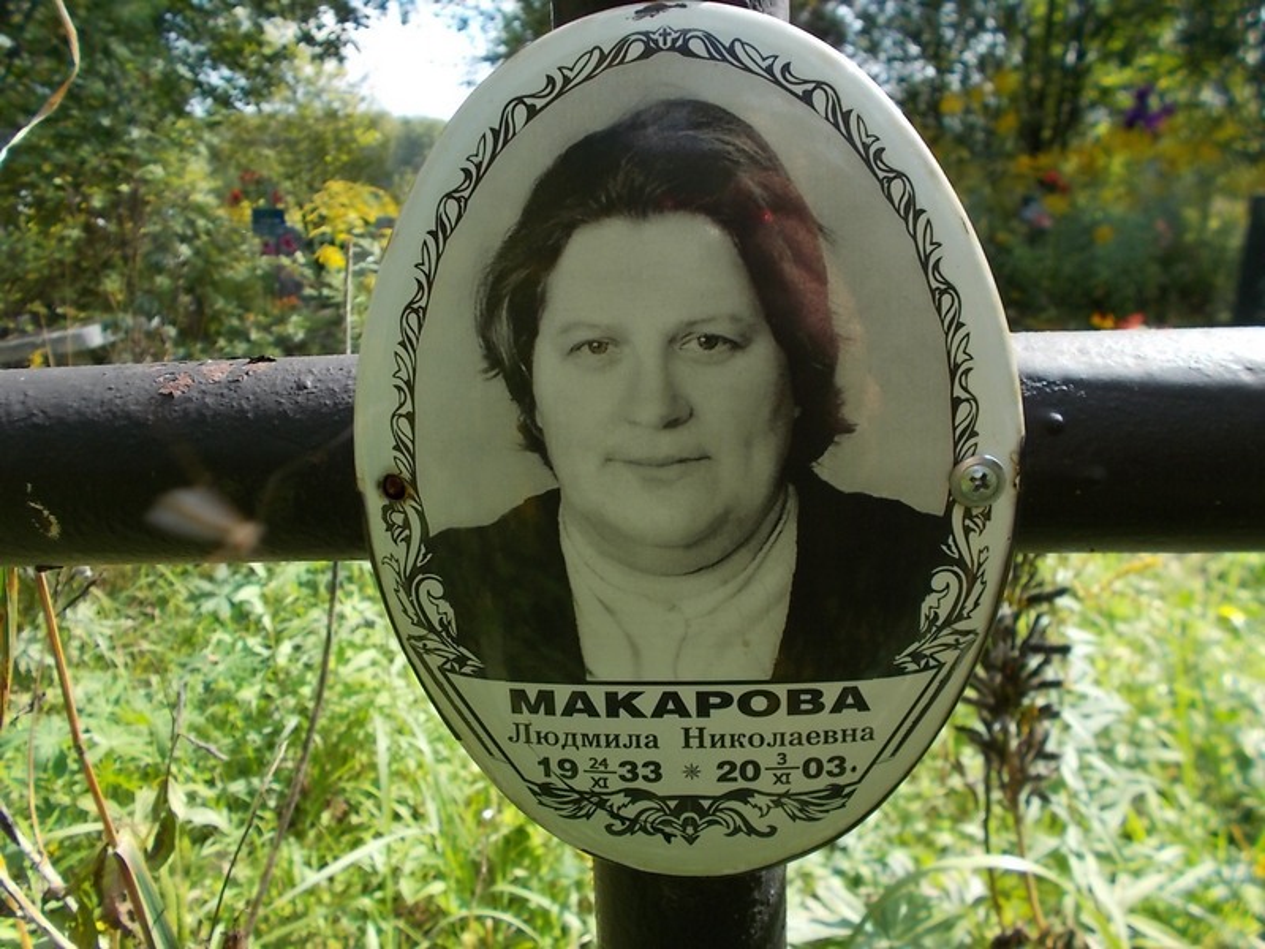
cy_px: 474
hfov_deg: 67.3
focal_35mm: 26
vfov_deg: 53.1
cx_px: 632
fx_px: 950
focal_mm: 4.6
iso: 80
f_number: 3.2
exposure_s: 1/320
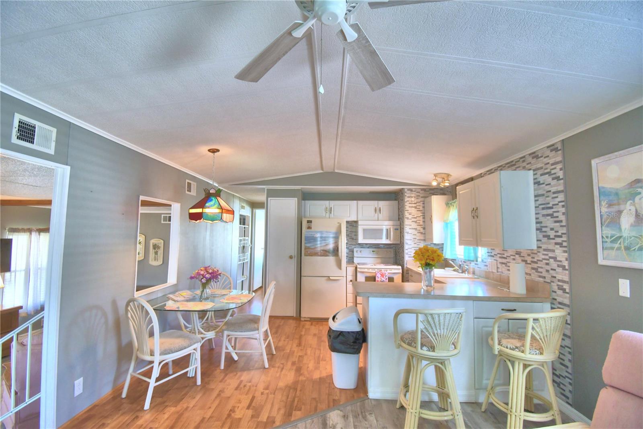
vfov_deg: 77.3
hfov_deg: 100.4
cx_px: 322
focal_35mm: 15
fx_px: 268
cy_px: 214
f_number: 4.5
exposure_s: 1/30
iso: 500
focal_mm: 10
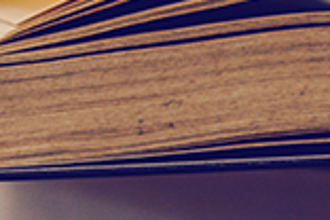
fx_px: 9533
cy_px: -153
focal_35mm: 1040
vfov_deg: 1.3
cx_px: 201
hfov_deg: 2.0
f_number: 2.5
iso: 200
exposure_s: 1/160
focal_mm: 135
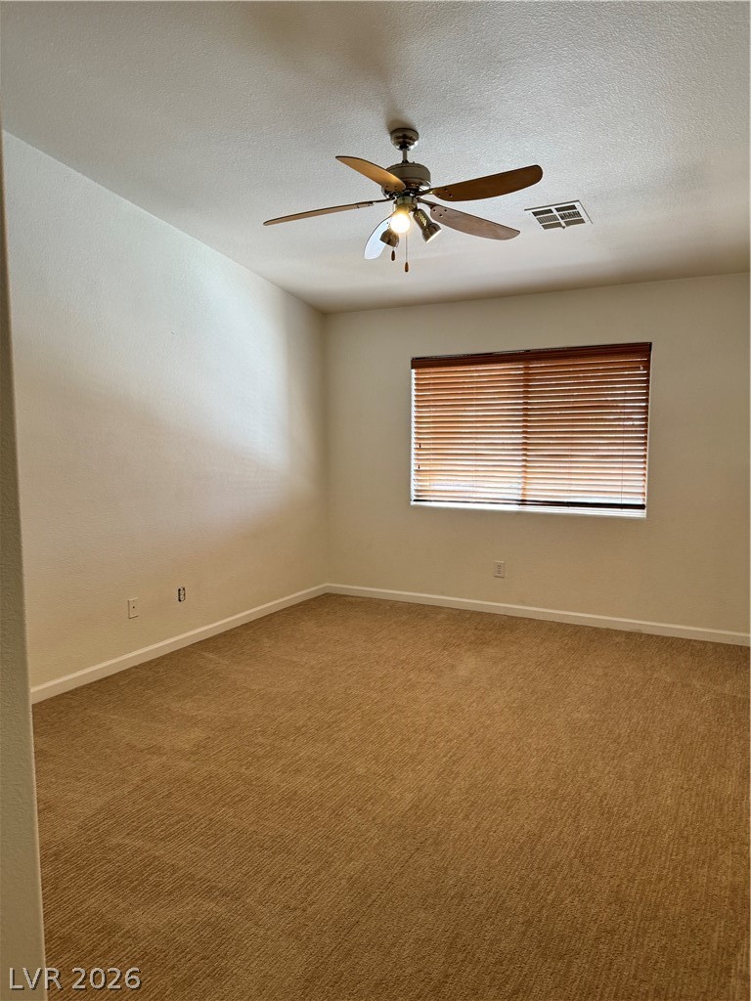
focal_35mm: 24
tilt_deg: -6.2
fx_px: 694
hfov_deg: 56.8
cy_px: 500
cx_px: 376
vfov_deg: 71.6
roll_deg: +1.1
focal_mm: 6.76
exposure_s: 1/120
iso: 160
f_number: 1.78
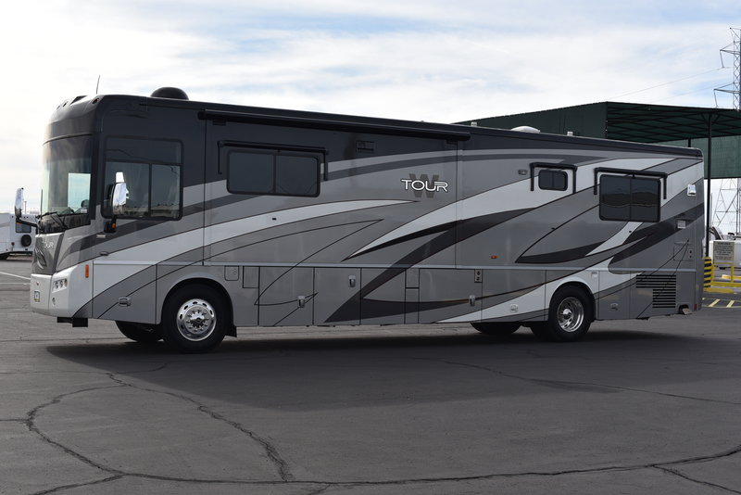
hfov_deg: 39.6
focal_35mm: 50
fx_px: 1029
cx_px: 370
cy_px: 248
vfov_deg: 27.0
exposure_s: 1/320
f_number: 9
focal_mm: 50
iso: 200
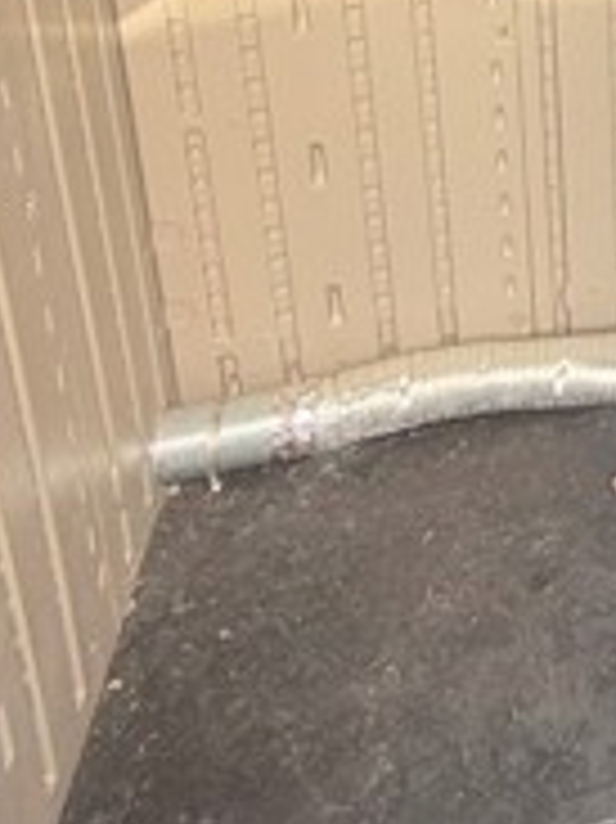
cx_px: 940
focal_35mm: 49
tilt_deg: -14.2
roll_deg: -4.9
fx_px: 1164
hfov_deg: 23.4
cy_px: -140
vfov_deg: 32.8
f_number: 2.2
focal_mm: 2.22
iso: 125
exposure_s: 1/121
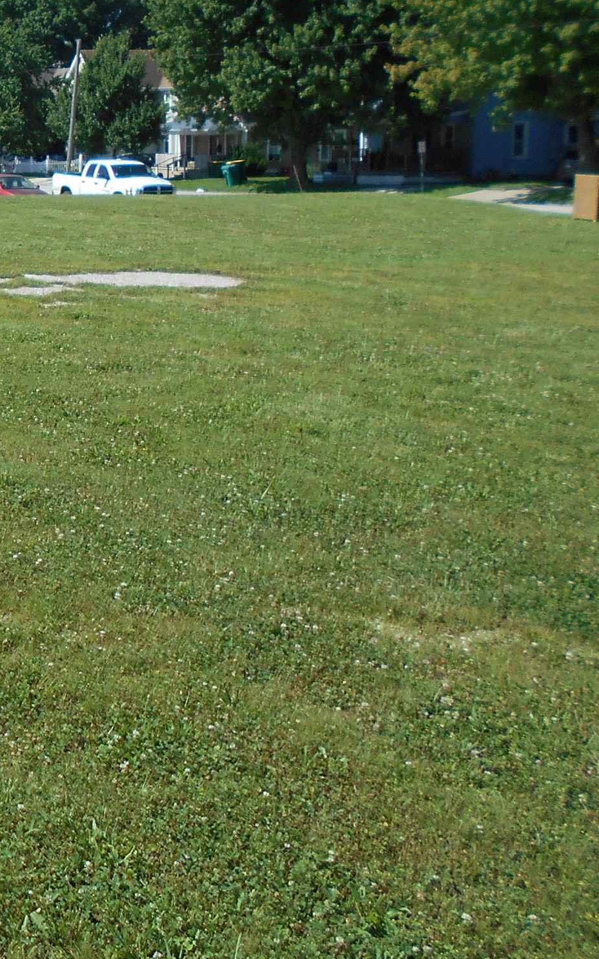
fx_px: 1489
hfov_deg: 19.2
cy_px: 251
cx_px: -361
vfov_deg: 35.0
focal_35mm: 57
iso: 80
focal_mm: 4.6
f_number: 3.2
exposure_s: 1/800
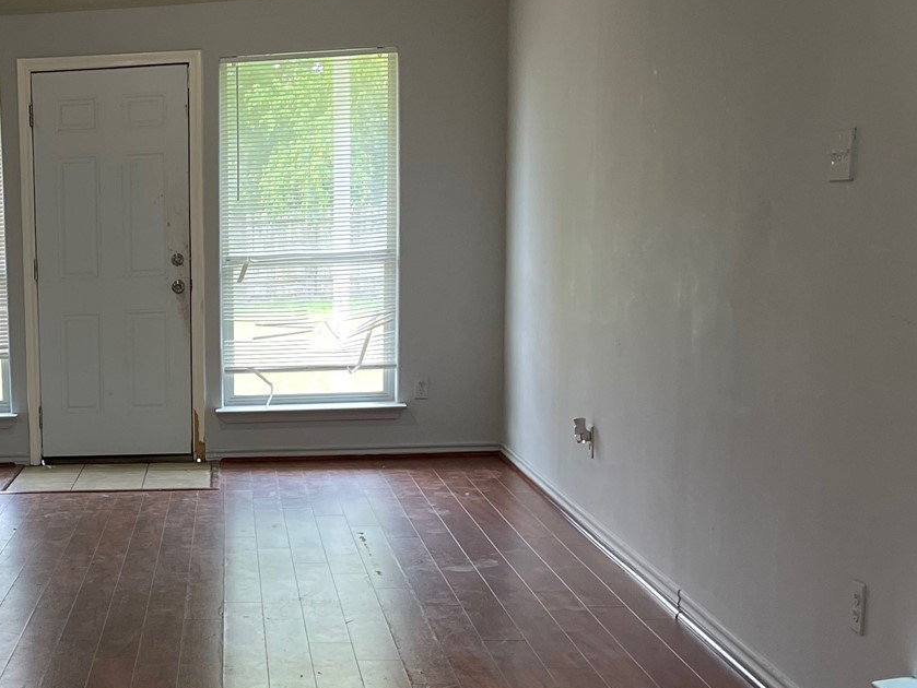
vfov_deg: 23.7
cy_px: 547
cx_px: -44
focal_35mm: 61
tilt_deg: -10.6
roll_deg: +2.5
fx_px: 1617
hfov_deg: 29.2
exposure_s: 1/120
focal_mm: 5.1
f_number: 1.6
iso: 100
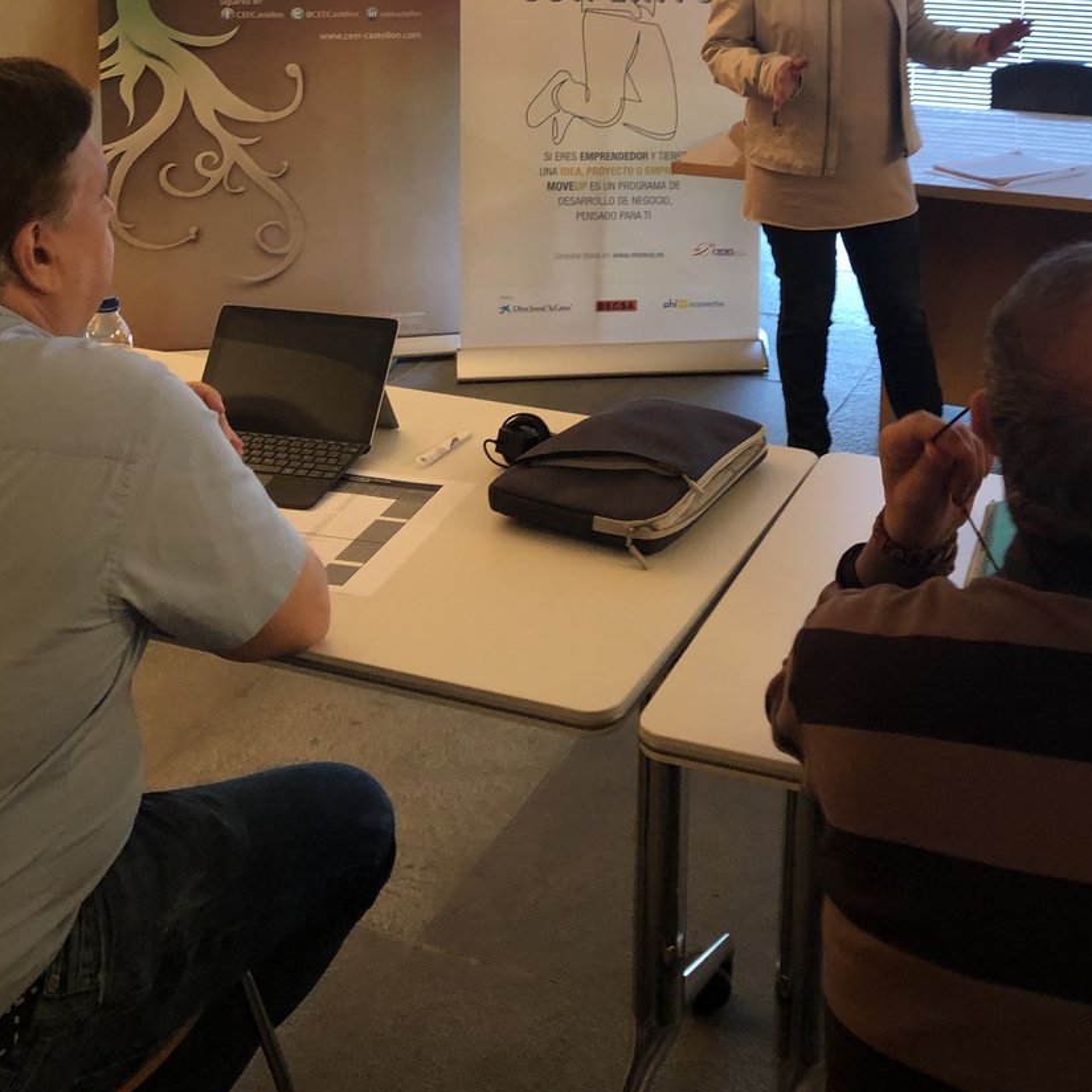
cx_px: 690
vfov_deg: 35.6
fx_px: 1606
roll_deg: +1.0
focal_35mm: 45
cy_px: 134
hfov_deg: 37.3
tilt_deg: -13.5
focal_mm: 3.99
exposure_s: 1/17
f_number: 1.8
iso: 40
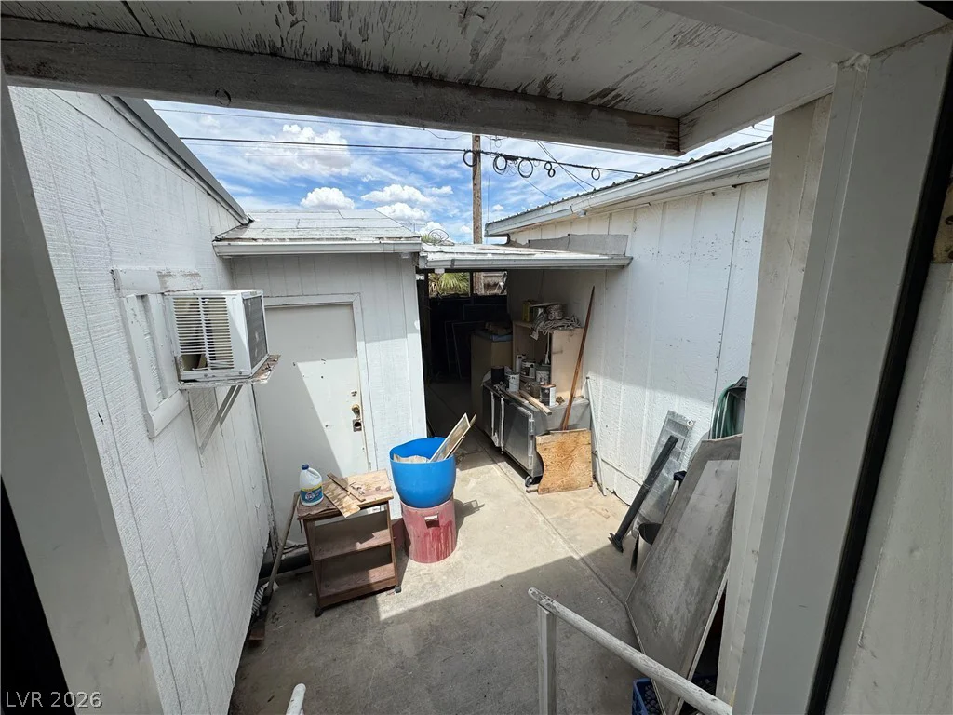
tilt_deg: -12.0
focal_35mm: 14
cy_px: 358
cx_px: 476
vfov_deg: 85.7
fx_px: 385
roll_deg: +0.6
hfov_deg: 102.1
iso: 50
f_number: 2.2
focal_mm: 2.22
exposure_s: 1/2146
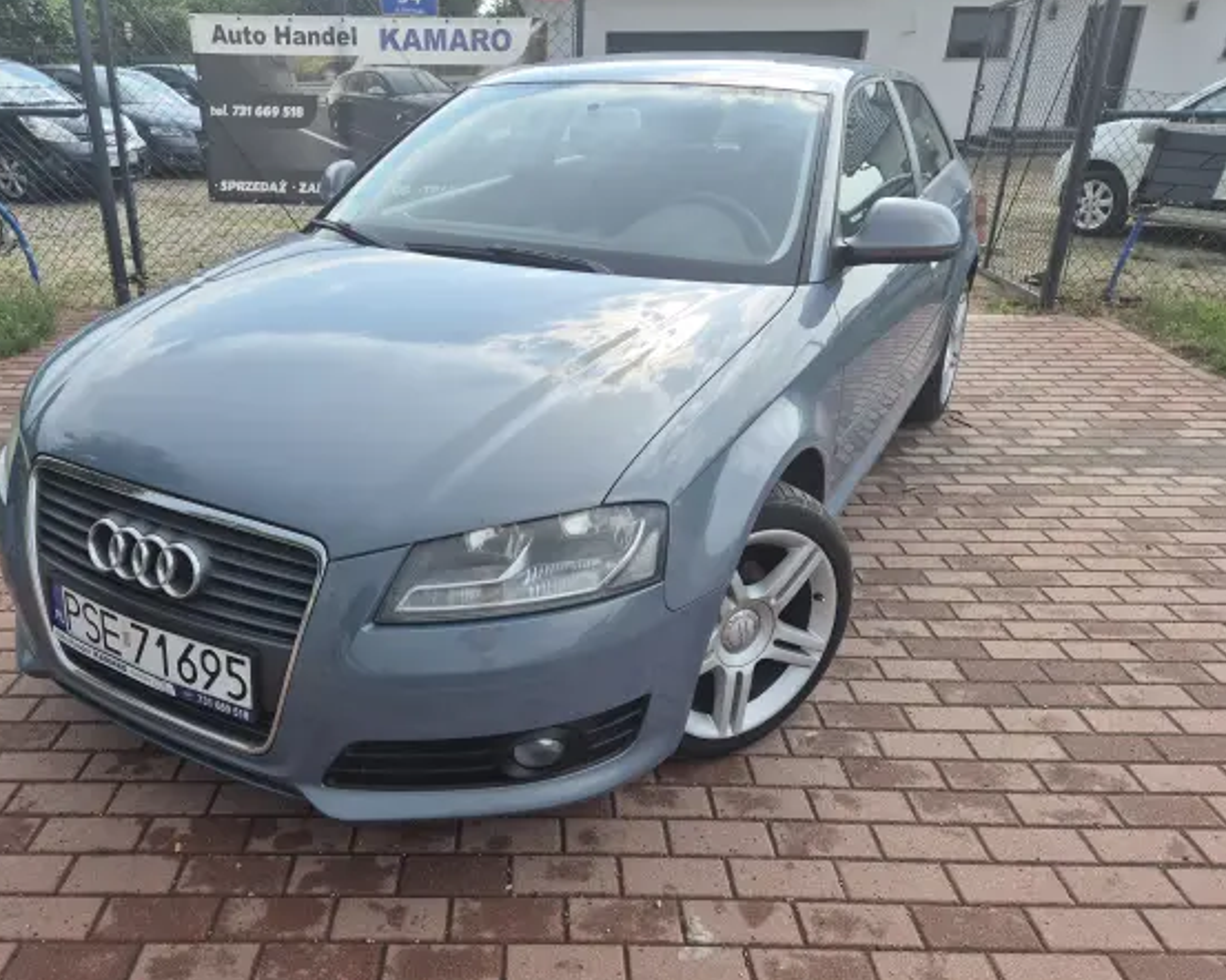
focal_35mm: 26
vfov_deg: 54.9
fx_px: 943
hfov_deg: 65.8
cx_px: 534
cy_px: 499
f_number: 1.8
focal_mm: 5.4
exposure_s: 1/992
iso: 25
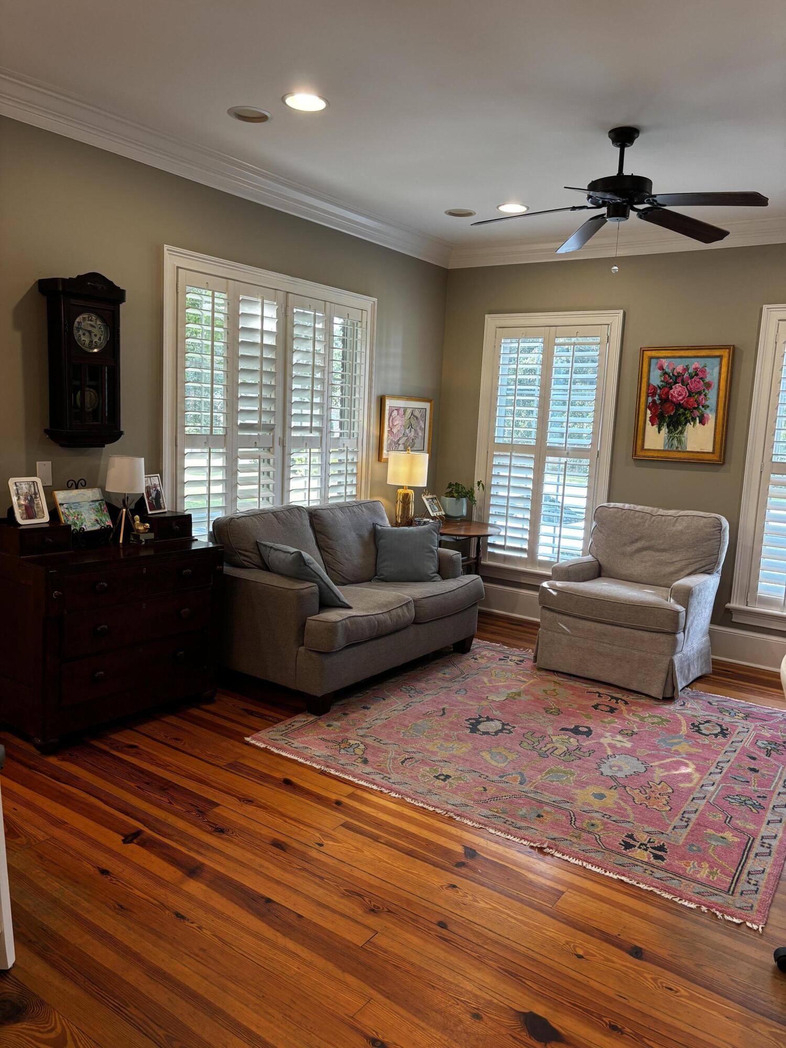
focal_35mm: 26
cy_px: 524
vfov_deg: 67.3
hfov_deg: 53.1
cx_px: 393
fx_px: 787
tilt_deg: -8.3
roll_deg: -3.6
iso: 100
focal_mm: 5.96
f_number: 1.6
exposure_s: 1/60
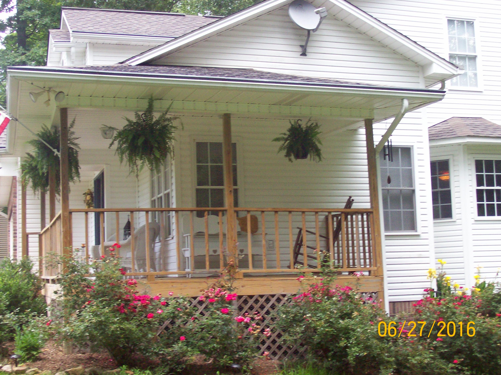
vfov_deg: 26.1
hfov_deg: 34.4
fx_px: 810
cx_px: 250
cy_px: 188
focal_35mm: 56
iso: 140
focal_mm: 9.4
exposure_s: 1/83.6
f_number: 3.4
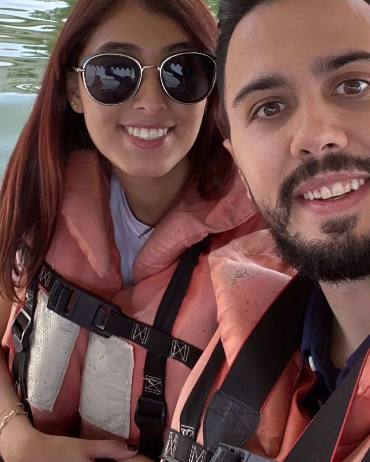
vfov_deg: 32.7
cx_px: 177
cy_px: 96
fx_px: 767
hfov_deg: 27.1
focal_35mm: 56
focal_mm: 2.71
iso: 50
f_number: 2.2
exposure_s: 1/122
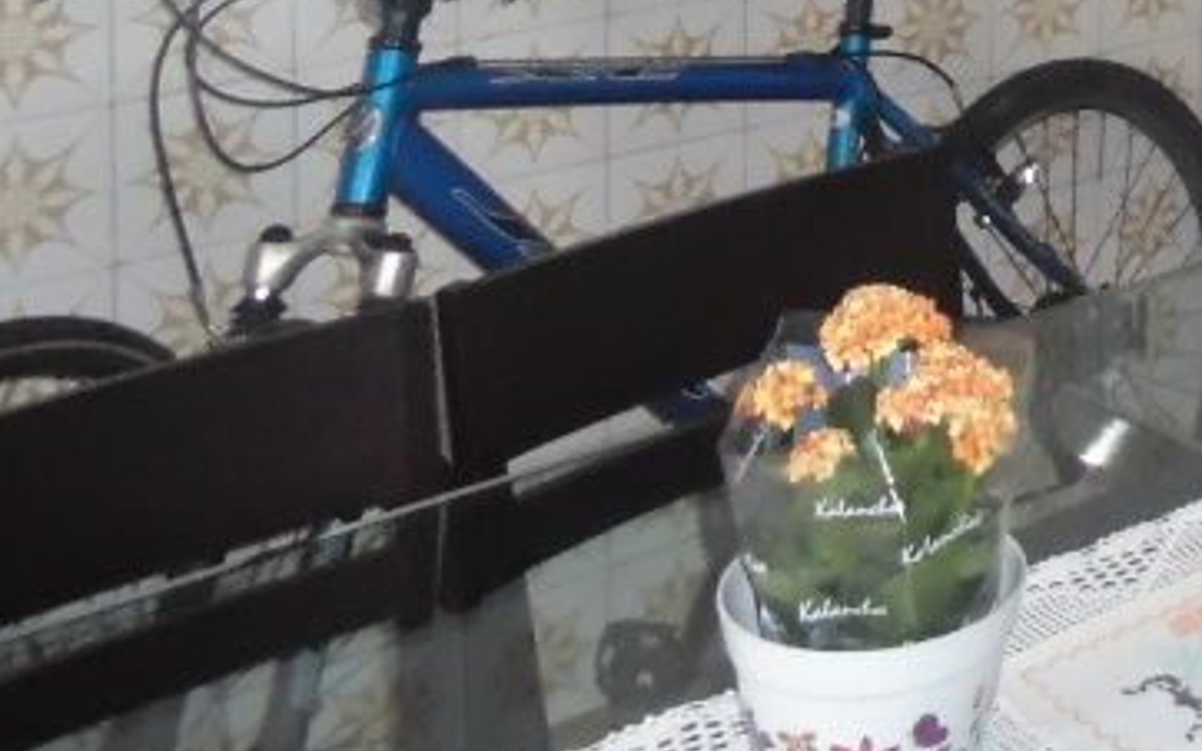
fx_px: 2554
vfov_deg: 15.0
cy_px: -502
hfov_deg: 23.0
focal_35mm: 78
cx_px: 1637
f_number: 3.5
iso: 400
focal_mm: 4.6
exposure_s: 1/30
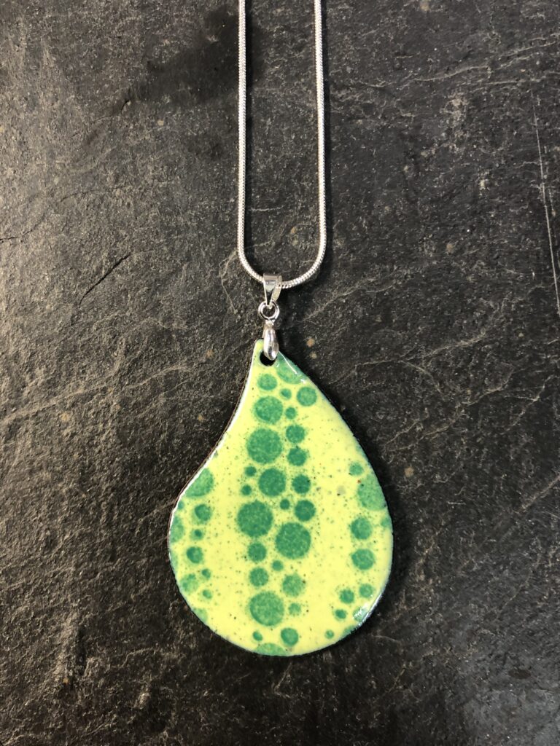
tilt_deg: -84.4
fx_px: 604
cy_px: 373
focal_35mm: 28
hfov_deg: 49.7
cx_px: 280
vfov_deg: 63.4
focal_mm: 4
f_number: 1.8
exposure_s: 1/17
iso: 64
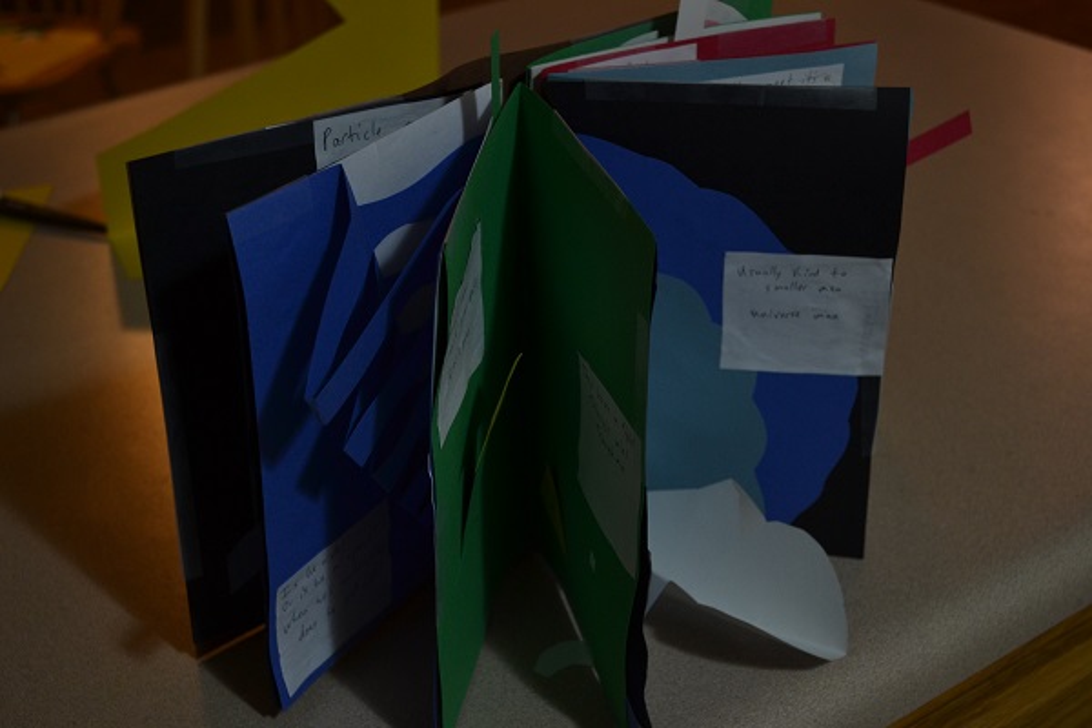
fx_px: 1592
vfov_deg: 25.8
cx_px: 546
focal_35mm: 52
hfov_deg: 37.9
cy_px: 364
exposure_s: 1/30
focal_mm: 35
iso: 450
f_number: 5
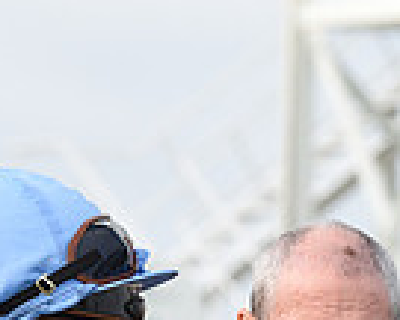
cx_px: 353
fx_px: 6192
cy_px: 567
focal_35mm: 523
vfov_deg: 2.9
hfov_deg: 3.7
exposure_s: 1/1250
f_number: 5.6
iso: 800
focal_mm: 130
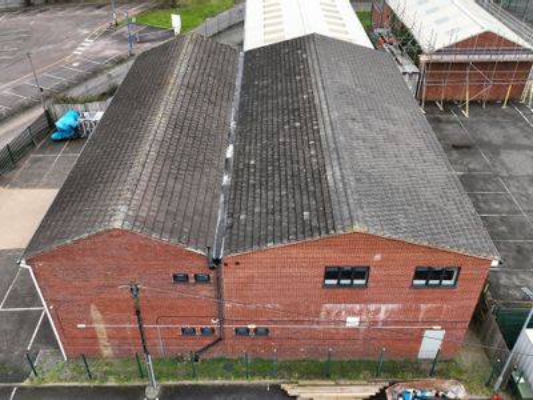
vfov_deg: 56.8
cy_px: 200
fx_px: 370
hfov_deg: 71.6
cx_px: 266
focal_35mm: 24
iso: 200
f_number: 2.8
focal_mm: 12.29
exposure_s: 1/160
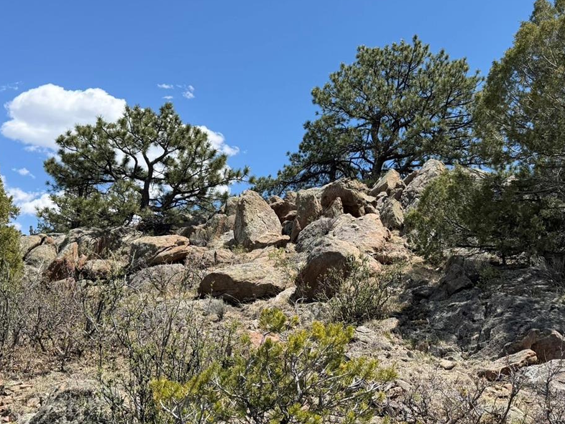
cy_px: 257
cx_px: 293
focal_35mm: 38
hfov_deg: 49.0
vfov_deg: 37.6
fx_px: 620
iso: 80
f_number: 1.78
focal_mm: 6.76
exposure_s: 1/3759
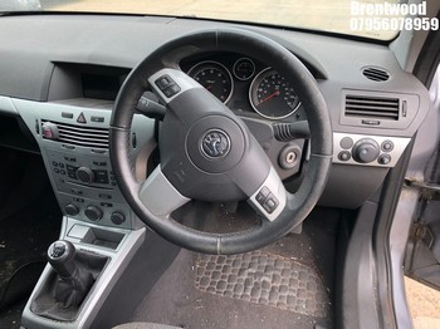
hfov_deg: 63.5
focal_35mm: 28
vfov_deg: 49.7
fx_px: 356
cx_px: 220
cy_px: 164
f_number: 1.8
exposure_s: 1/120
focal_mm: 4
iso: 25
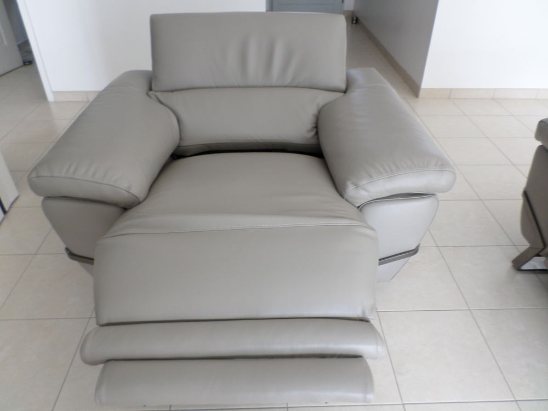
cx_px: 274
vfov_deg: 54.9
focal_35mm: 25
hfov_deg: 69.4
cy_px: 206
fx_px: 396
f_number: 2.5
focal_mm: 4.5
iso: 80
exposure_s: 1/30
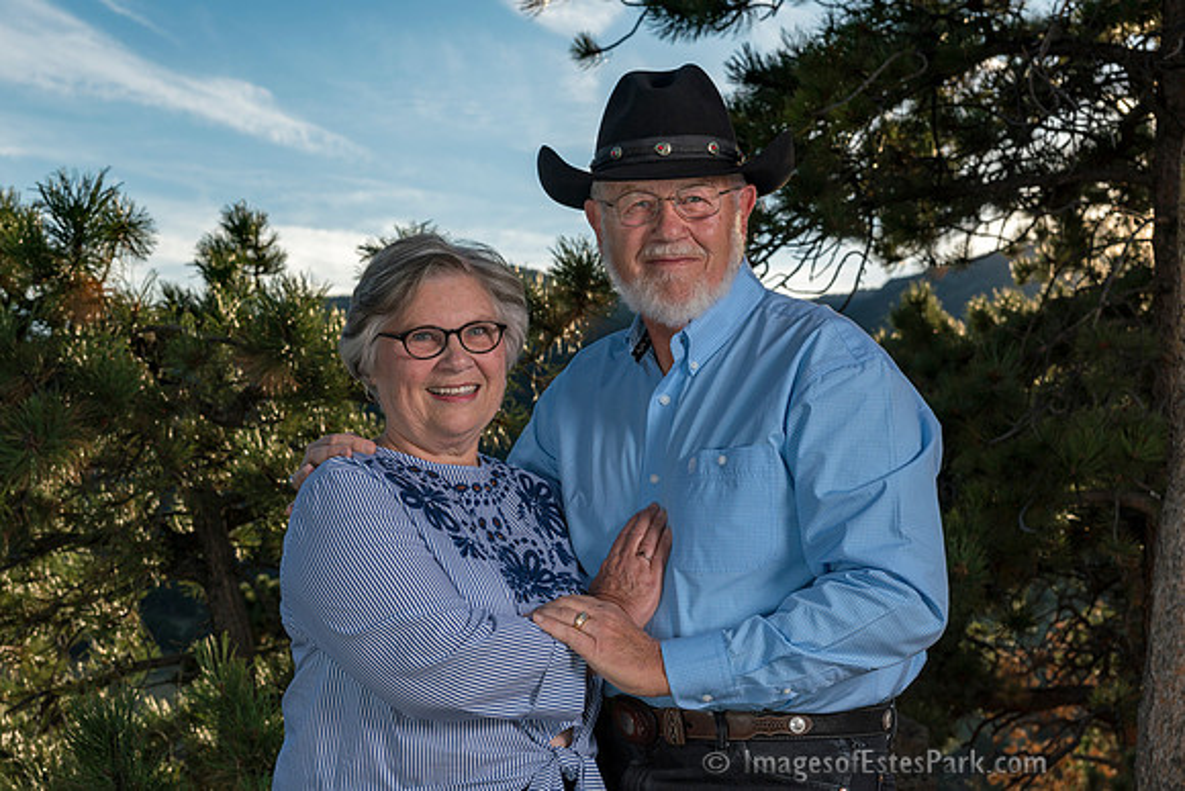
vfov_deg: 27.0
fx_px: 1646
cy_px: 396
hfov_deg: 39.6
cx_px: 592
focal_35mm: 50
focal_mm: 50
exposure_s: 1/250
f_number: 7.1
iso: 100
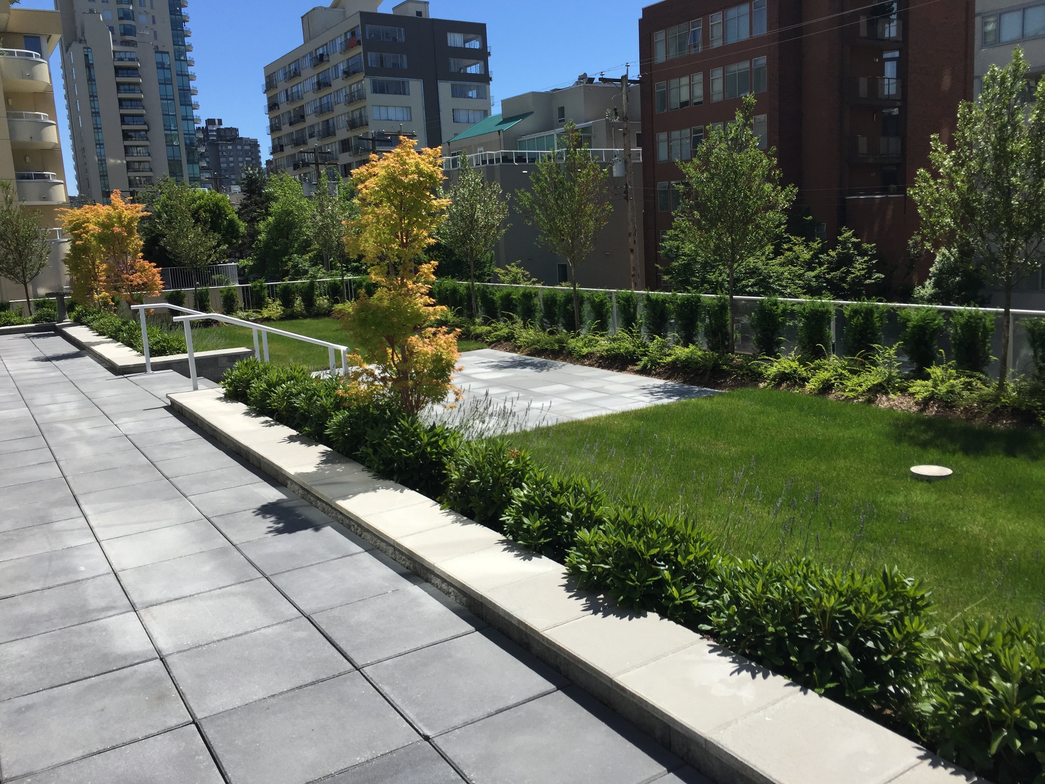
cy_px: 392
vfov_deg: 48.2
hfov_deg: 61.7
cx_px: 522
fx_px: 875
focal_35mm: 29
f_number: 2.2
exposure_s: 1/1721
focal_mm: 4.15
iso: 32
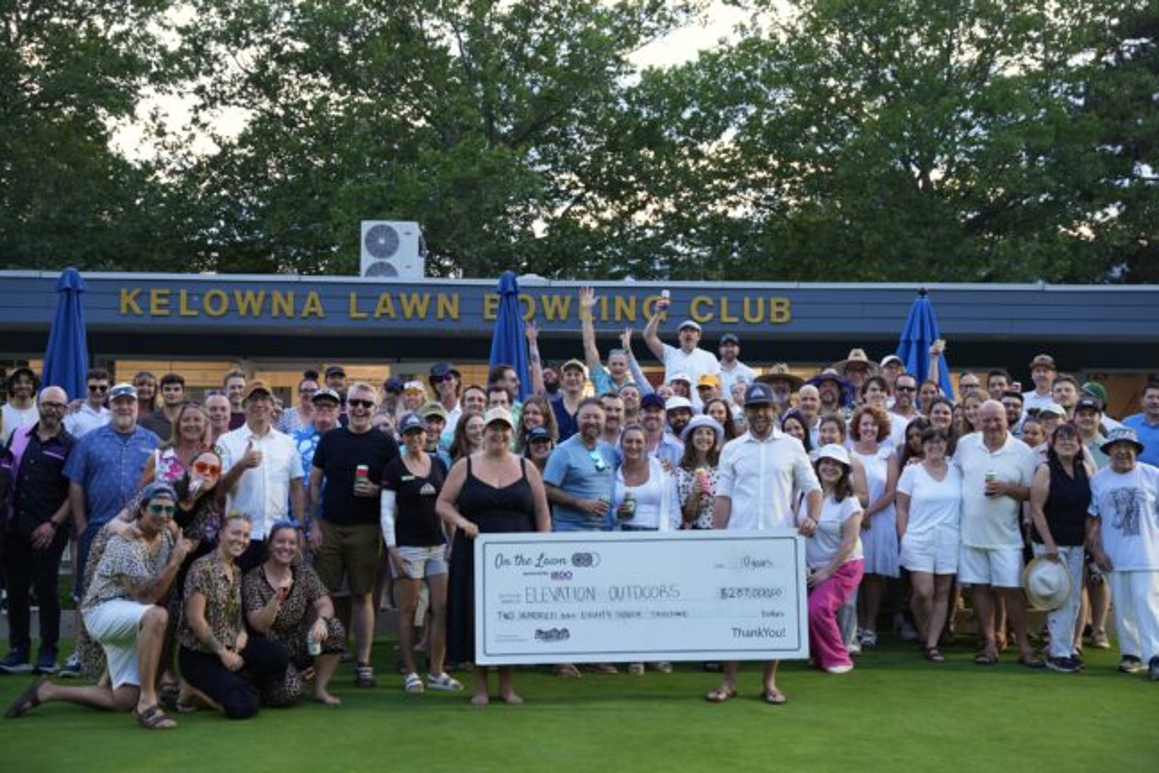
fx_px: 1545
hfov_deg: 41.1
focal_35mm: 48
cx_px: 580
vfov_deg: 28.1
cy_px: 386
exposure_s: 1/160
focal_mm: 48
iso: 1000
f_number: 4
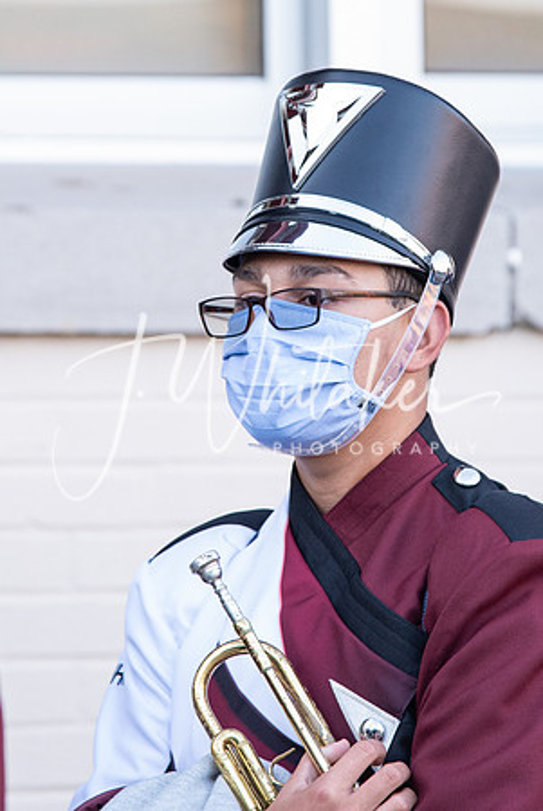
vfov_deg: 4.2
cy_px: 200
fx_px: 10949
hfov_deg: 2.8
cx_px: 285
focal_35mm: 485
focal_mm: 210
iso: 800
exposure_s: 1/250
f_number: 4.5
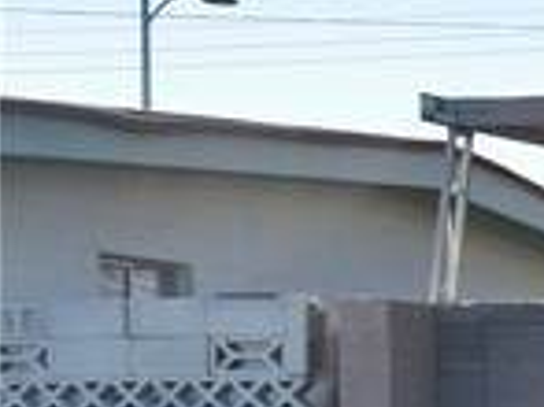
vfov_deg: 6.0
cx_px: 2006
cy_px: 710
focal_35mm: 245
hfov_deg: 6.7
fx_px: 3840
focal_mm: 23
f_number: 6.3
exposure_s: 1/160
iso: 100
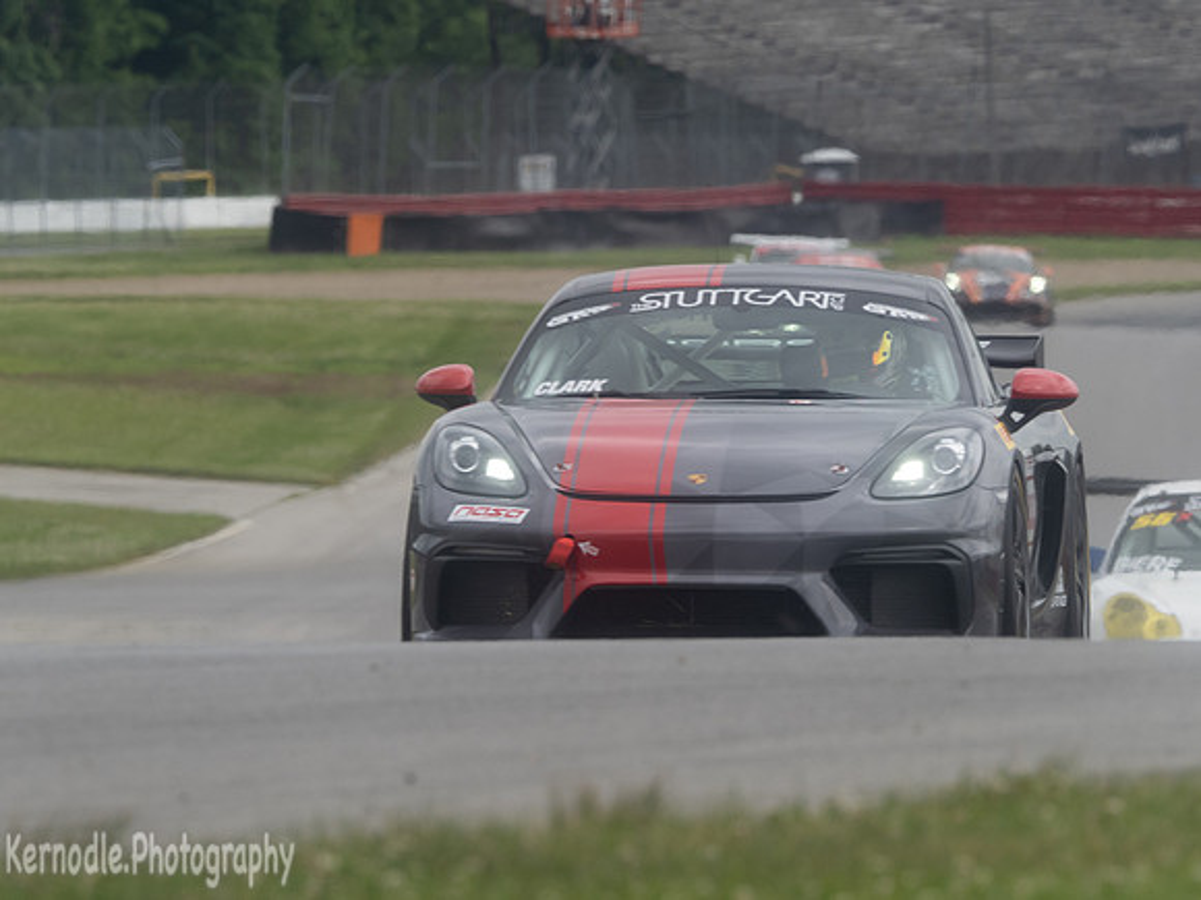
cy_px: 450
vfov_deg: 1.8
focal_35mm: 841
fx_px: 29178
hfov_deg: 2.4
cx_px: 600
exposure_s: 1/320
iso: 320
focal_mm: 420
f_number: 10
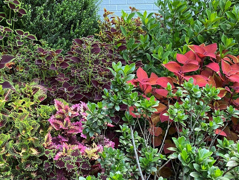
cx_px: 67
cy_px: 104
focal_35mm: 43
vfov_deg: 33.5
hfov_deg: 42.8
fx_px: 297
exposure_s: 1/76
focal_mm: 4.25
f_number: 1.8
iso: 125
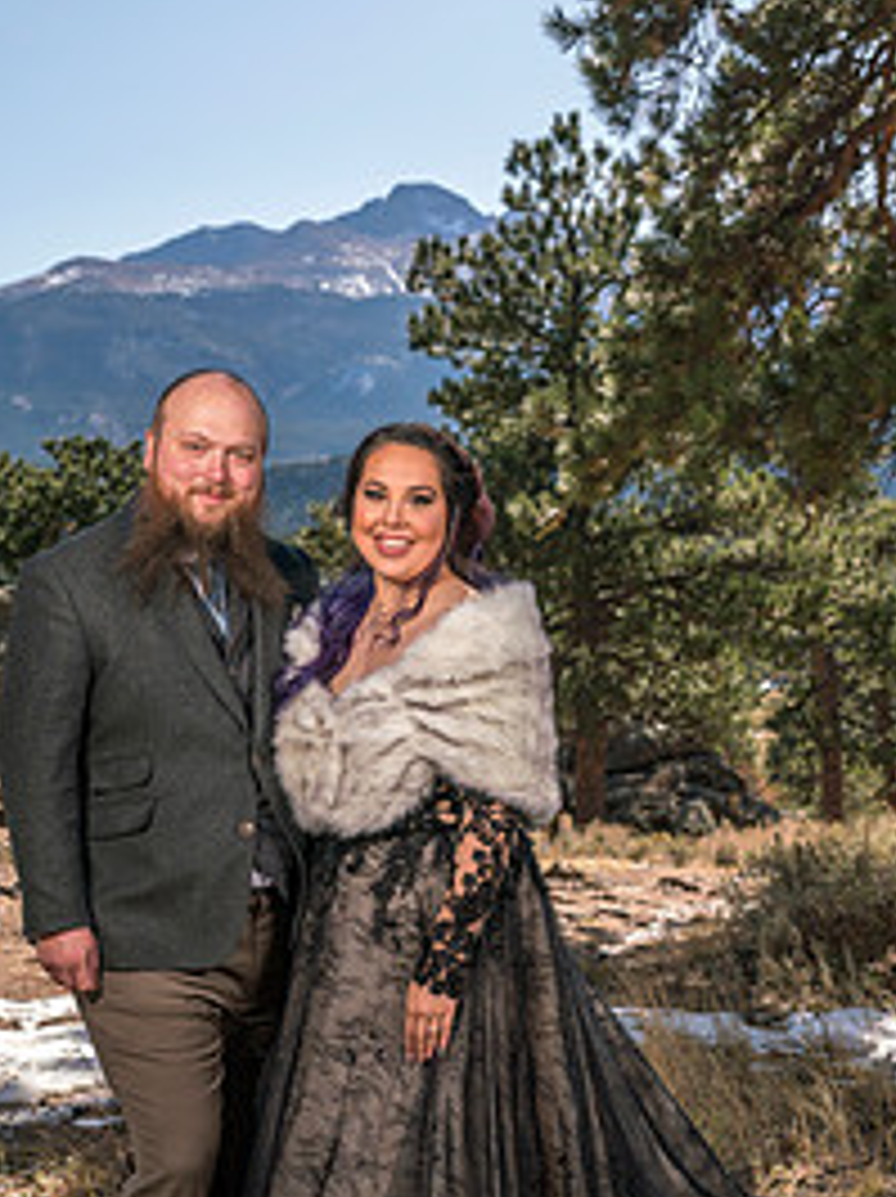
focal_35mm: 57
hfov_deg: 25.6
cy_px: 850
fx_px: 1970
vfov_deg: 33.3
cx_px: 419
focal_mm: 35
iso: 200
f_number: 4.5
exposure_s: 1/1600
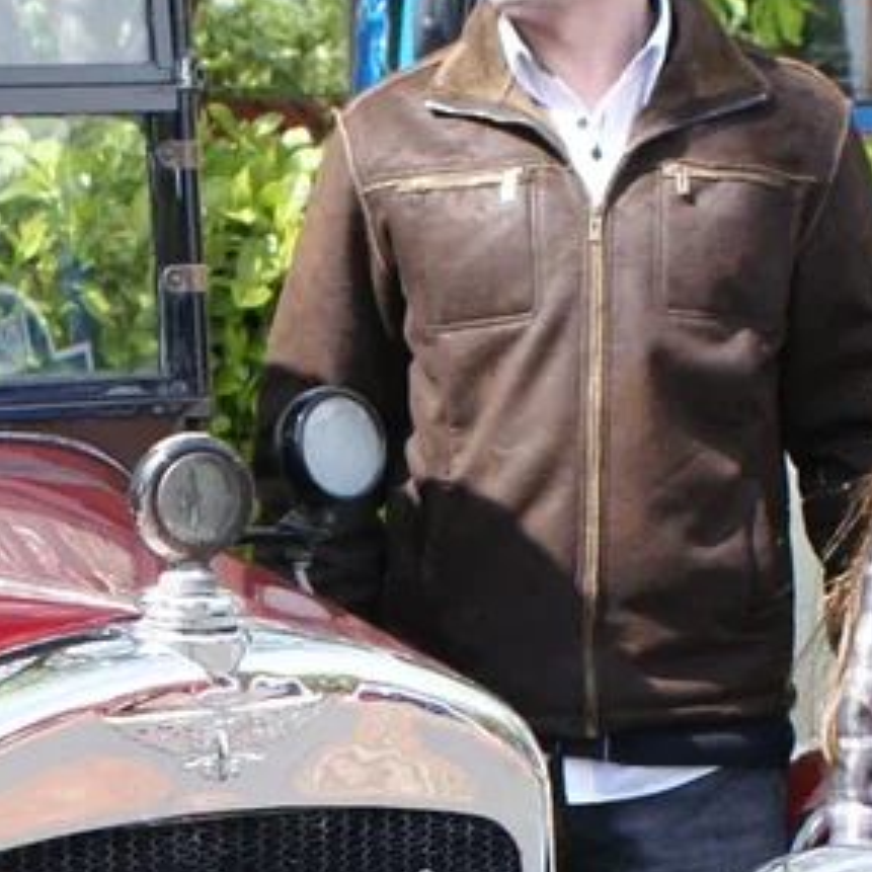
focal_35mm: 199
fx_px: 5671
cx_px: 207
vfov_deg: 8.7
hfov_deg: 8.8
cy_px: 959
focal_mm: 28
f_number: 7.1
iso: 100
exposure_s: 1/125
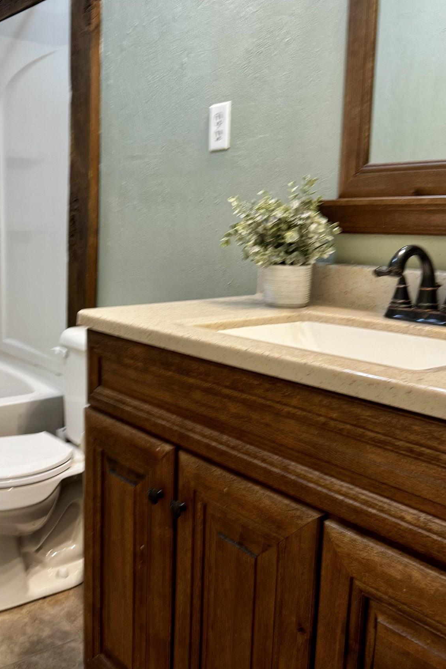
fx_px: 632
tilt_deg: -10.2
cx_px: 142
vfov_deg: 55.8
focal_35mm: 34
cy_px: 335
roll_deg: -0.7
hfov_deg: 38.4
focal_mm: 6.76
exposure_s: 1/60
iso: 160
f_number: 1.78
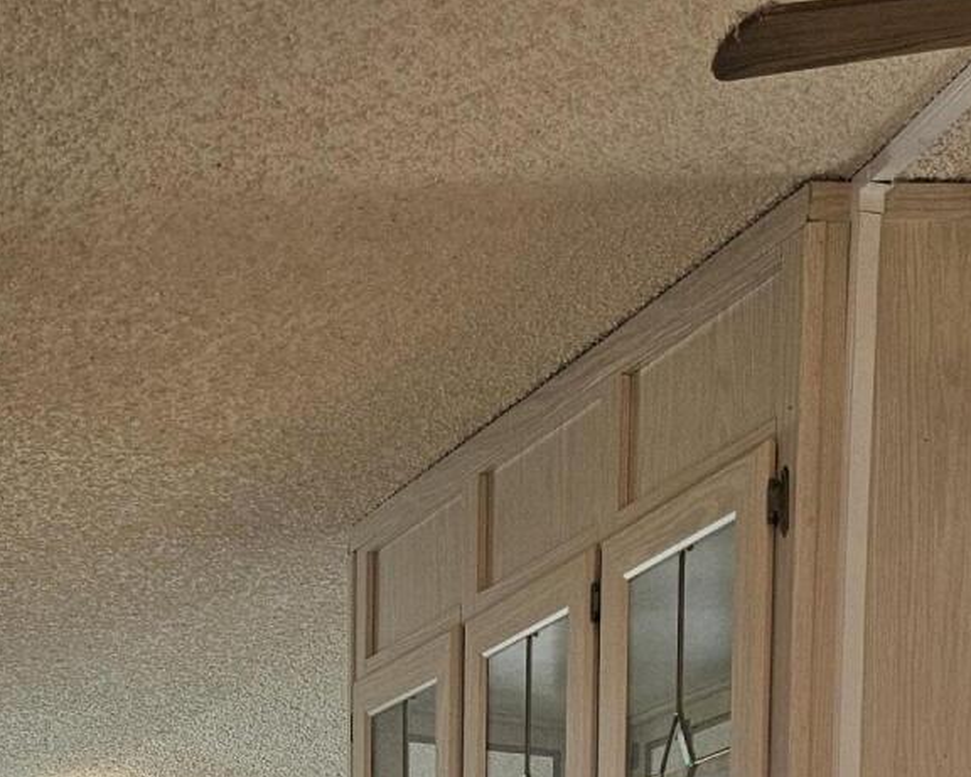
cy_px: 1508
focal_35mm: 78
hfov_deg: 24.4
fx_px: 2242
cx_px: 472
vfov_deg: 15.9
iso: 125
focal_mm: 5.4
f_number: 1.8
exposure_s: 1/120
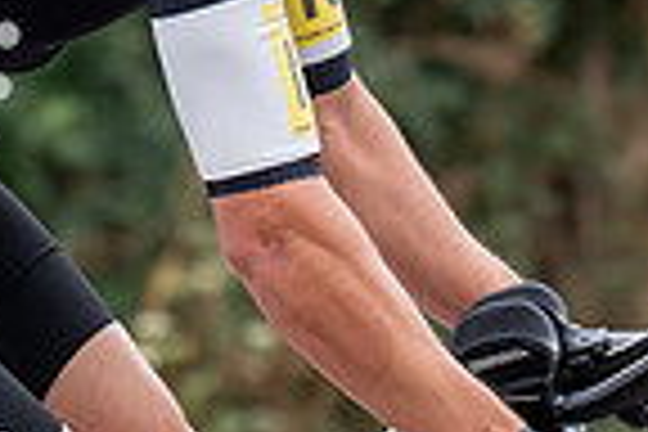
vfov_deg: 3.0
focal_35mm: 463
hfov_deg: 4.5
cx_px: 297
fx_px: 8333
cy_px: -241
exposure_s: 1/1000
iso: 1250
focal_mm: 115
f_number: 4
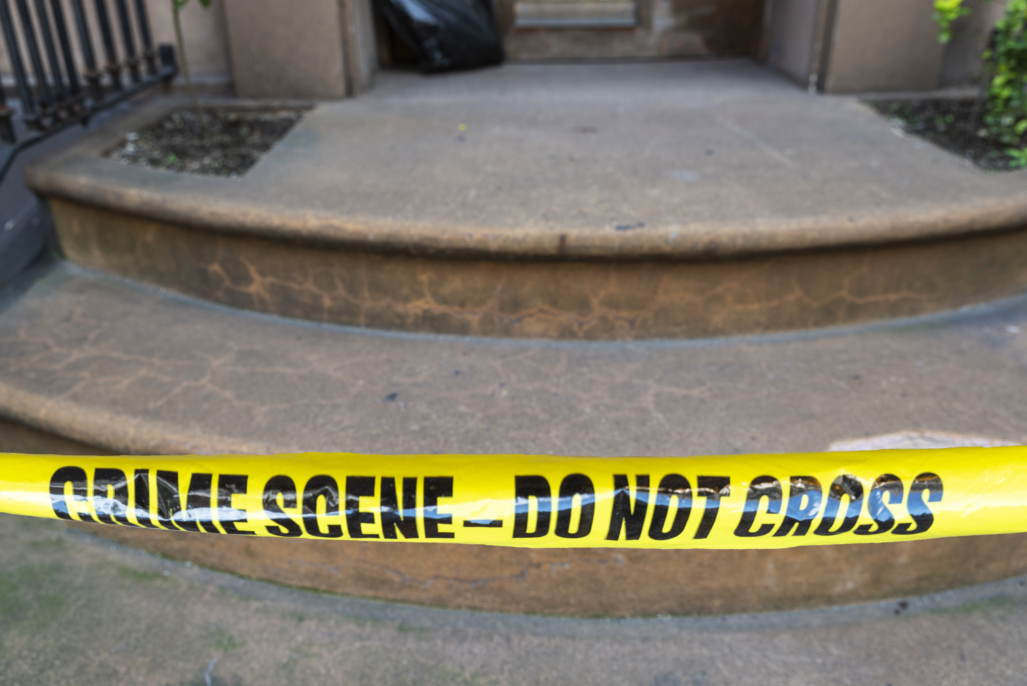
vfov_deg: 38.9
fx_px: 970
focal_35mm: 34
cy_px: 343
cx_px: 514
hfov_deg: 55.8
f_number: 5.6
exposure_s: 1/100
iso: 100
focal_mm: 34
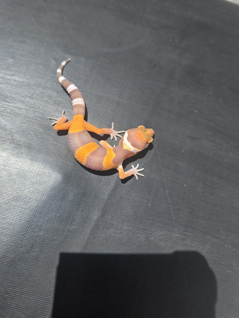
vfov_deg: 62.9
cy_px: 129
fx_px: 258
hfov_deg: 49.4
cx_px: 95
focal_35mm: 28
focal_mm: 5.4
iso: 40
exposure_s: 1/2921
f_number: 1.8
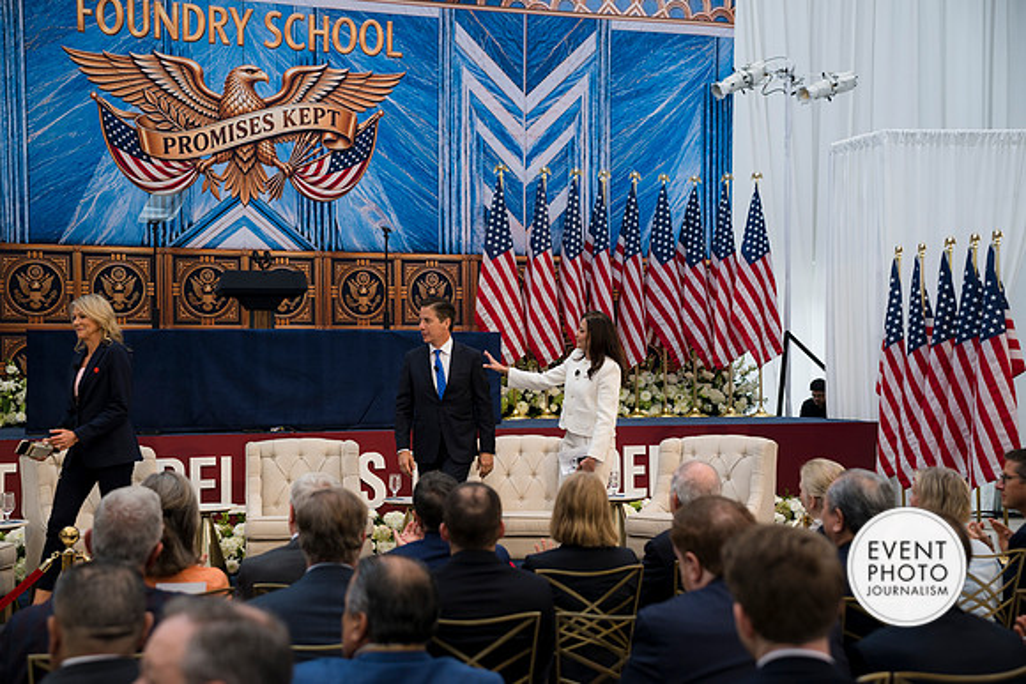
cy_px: 342
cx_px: 513
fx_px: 1283
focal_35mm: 45
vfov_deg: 29.9
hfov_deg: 43.6
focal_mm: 45
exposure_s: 1/200
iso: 180
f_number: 2.8
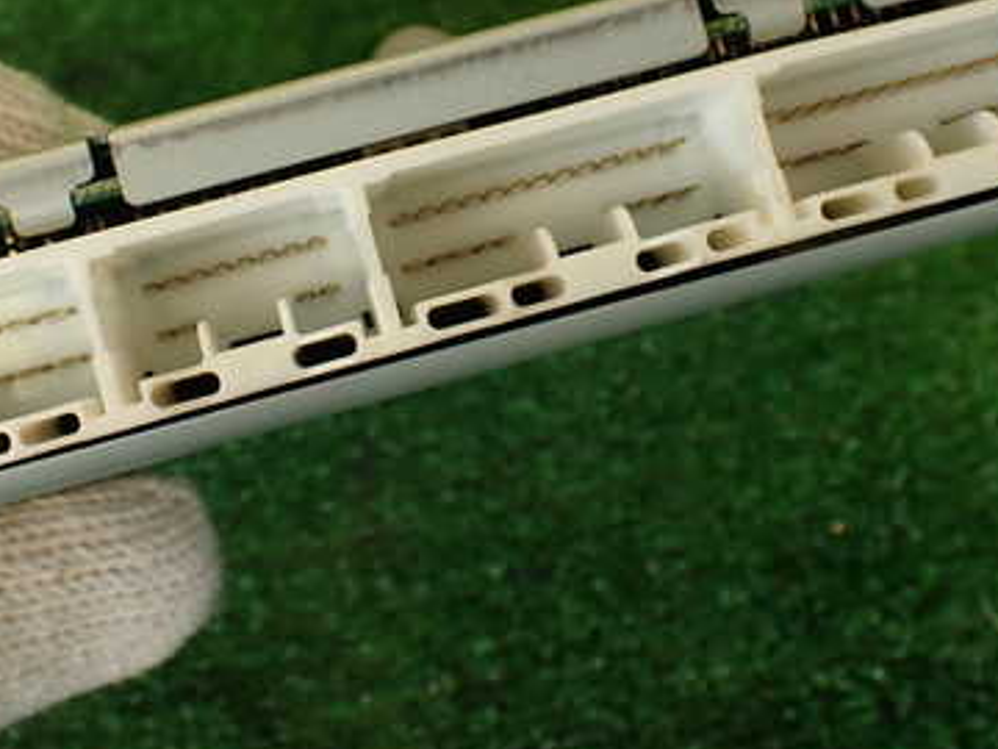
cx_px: 408
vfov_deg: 28.9
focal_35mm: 50
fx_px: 1442
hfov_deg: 38.1
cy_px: 239
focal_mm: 5.4
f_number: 2.3
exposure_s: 1/60
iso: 125
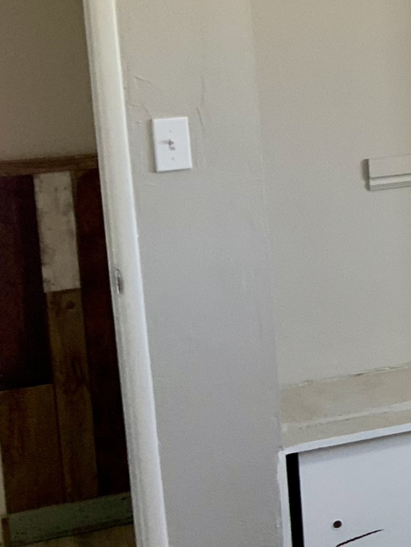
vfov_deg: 20.5
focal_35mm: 95
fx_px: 1503
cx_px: 882
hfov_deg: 13.0
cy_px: 156
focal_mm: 3
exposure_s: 1/60
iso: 40
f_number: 1.8
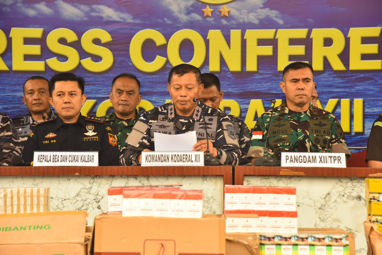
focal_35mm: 110
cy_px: 128
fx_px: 1167
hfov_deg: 18.6
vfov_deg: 12.5
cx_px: 191
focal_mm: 110
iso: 800
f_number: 7.1
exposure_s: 1/160
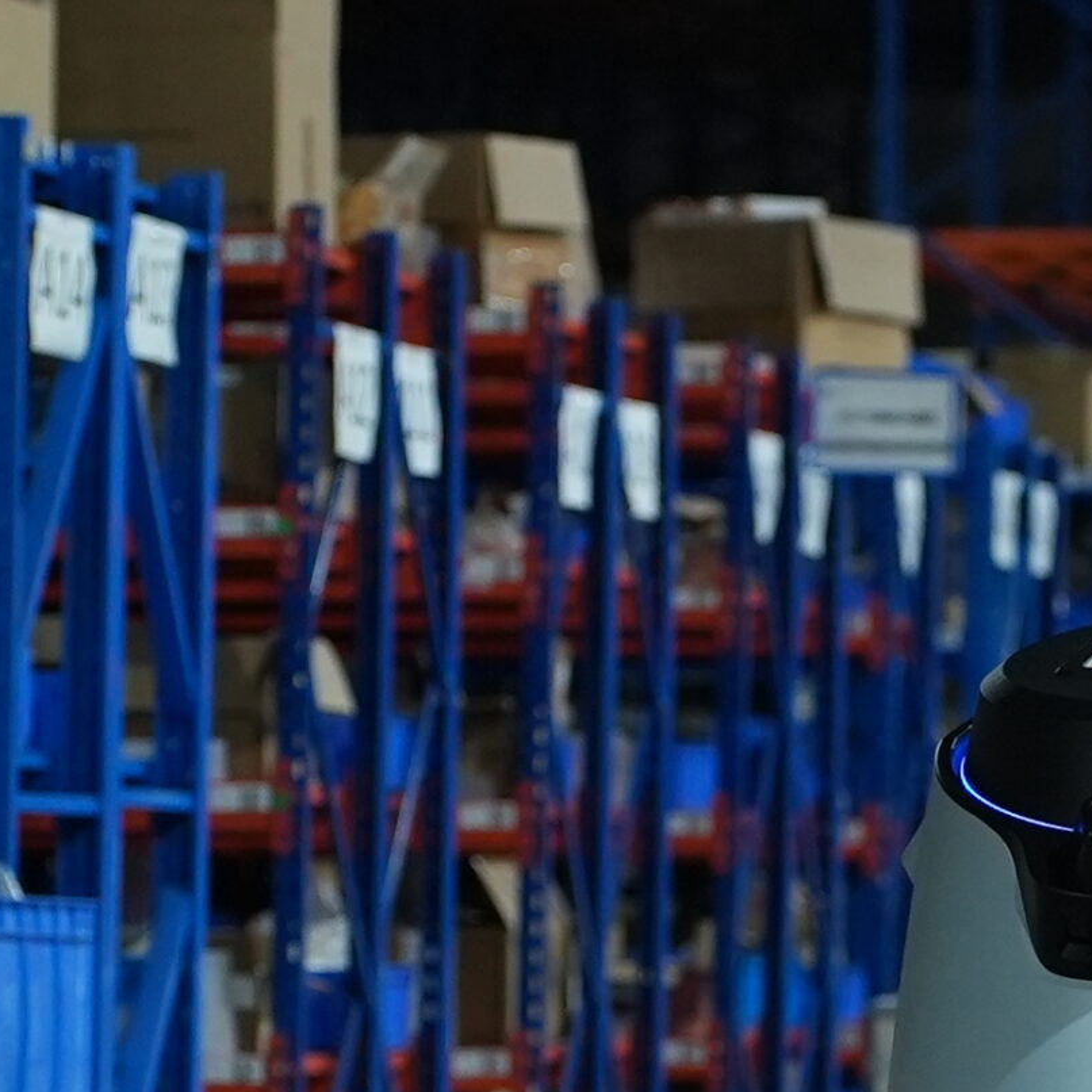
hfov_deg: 5.8
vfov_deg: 5.8
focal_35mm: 302
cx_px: 743
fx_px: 10778
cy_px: 1005
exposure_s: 1/100
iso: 2500
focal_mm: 75
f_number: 2.8
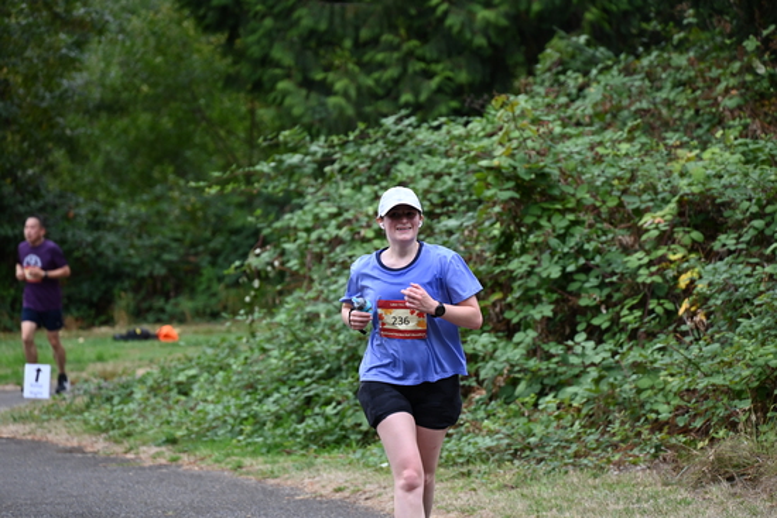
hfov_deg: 10.3
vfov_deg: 6.9
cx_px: 388
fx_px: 4318
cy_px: 259
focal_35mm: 200
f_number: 6.3
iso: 400
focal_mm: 200
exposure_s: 1/320
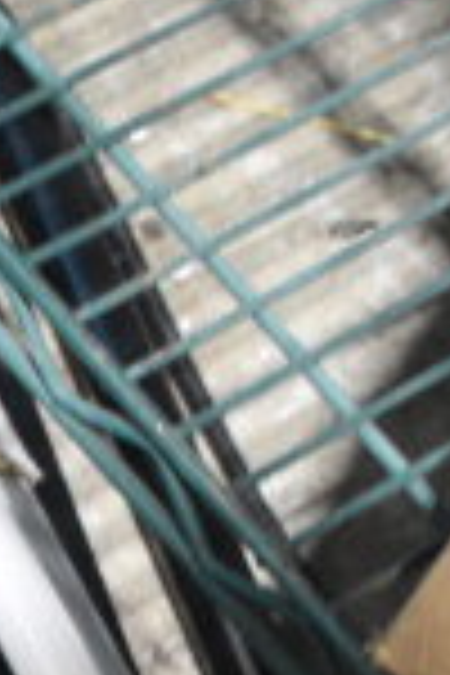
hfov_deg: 7.0
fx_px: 3431
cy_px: 1235
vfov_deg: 10.5
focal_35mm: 183
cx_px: -716
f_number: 3.8
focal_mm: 20
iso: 1600
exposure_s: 1/30
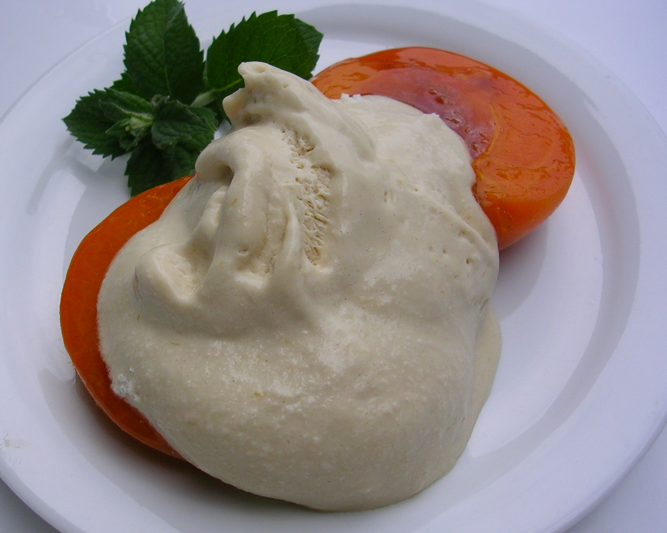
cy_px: 295
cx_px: 288
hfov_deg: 41.9
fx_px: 869
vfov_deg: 34.1
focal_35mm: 44
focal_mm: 5.8
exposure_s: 1/450
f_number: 2.8
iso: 50
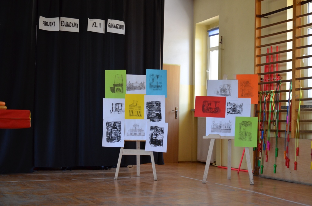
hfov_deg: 37.9
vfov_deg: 25.6
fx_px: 454
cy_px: 103
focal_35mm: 52
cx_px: 156
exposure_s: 1/60
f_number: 4.5
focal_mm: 35
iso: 800
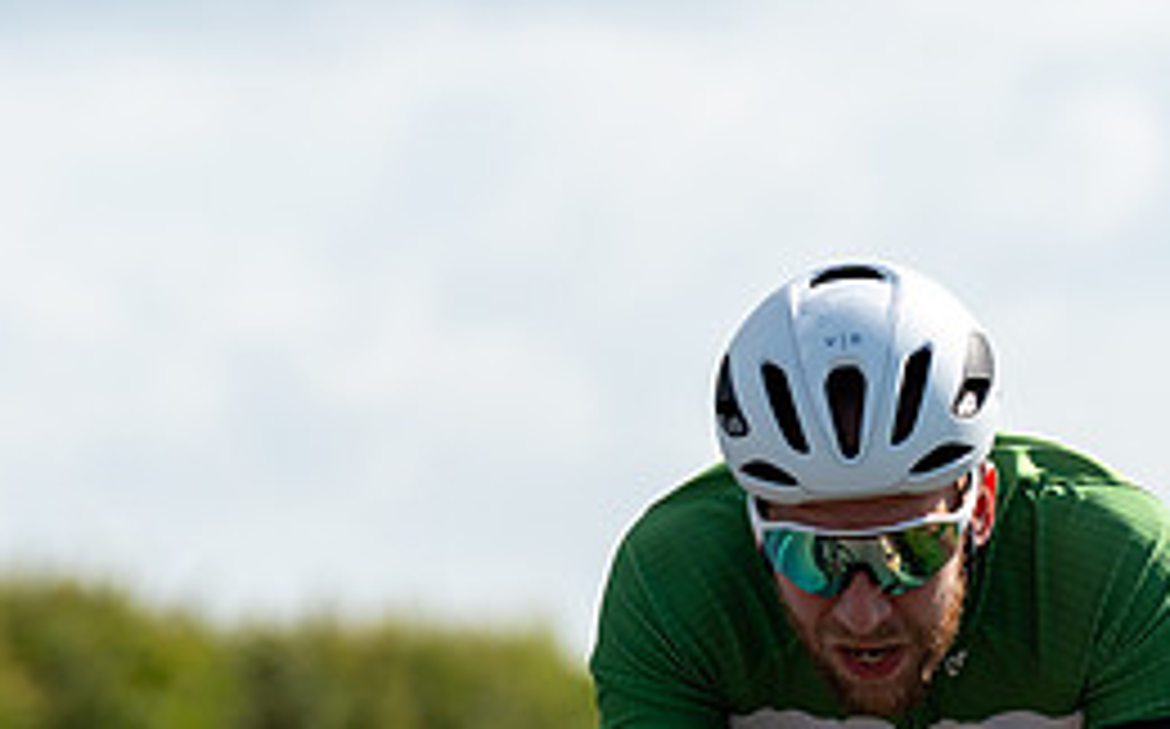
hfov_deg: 3.2
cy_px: 707
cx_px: 946
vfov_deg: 2.0
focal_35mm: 650
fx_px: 20708
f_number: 5
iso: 100
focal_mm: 200
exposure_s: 1/1000
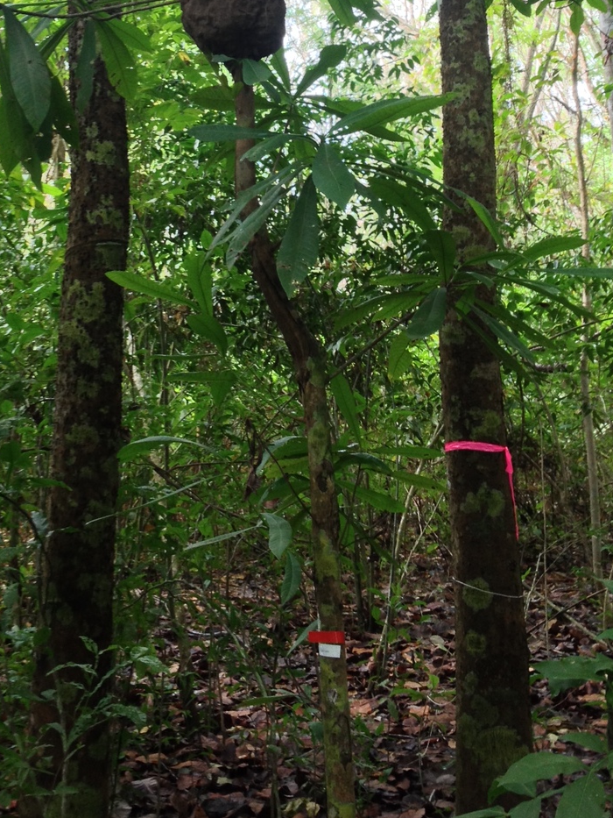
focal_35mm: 60
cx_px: 264
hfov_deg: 24.4
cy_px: 142
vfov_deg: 31.2
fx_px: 1416
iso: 64
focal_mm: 4.28
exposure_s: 1/40
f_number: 2.4
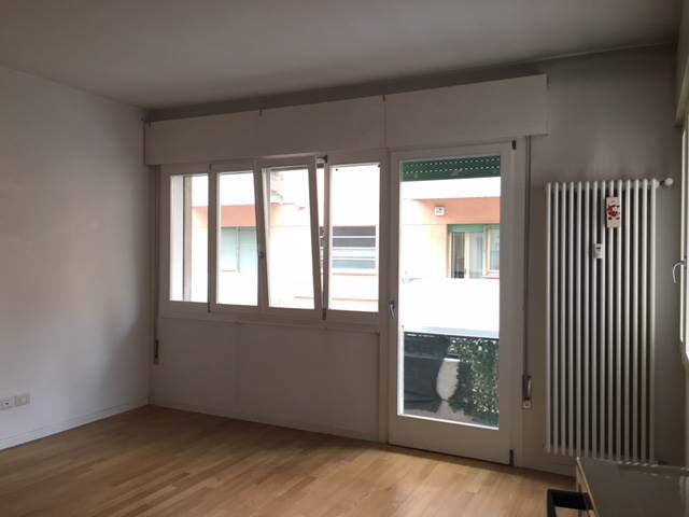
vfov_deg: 48.2
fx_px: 577
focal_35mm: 29
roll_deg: +0.4
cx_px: 344
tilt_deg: +0.5
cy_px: 258
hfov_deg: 61.7
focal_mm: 4.15
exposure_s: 1/33
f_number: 2.2
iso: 125
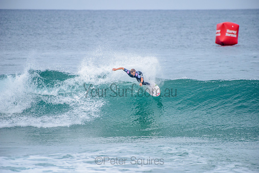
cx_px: 130
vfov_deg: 2.8
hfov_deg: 4.1
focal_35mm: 500
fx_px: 3598
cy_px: 86
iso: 360
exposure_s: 1/2000
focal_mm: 500
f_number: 5.6
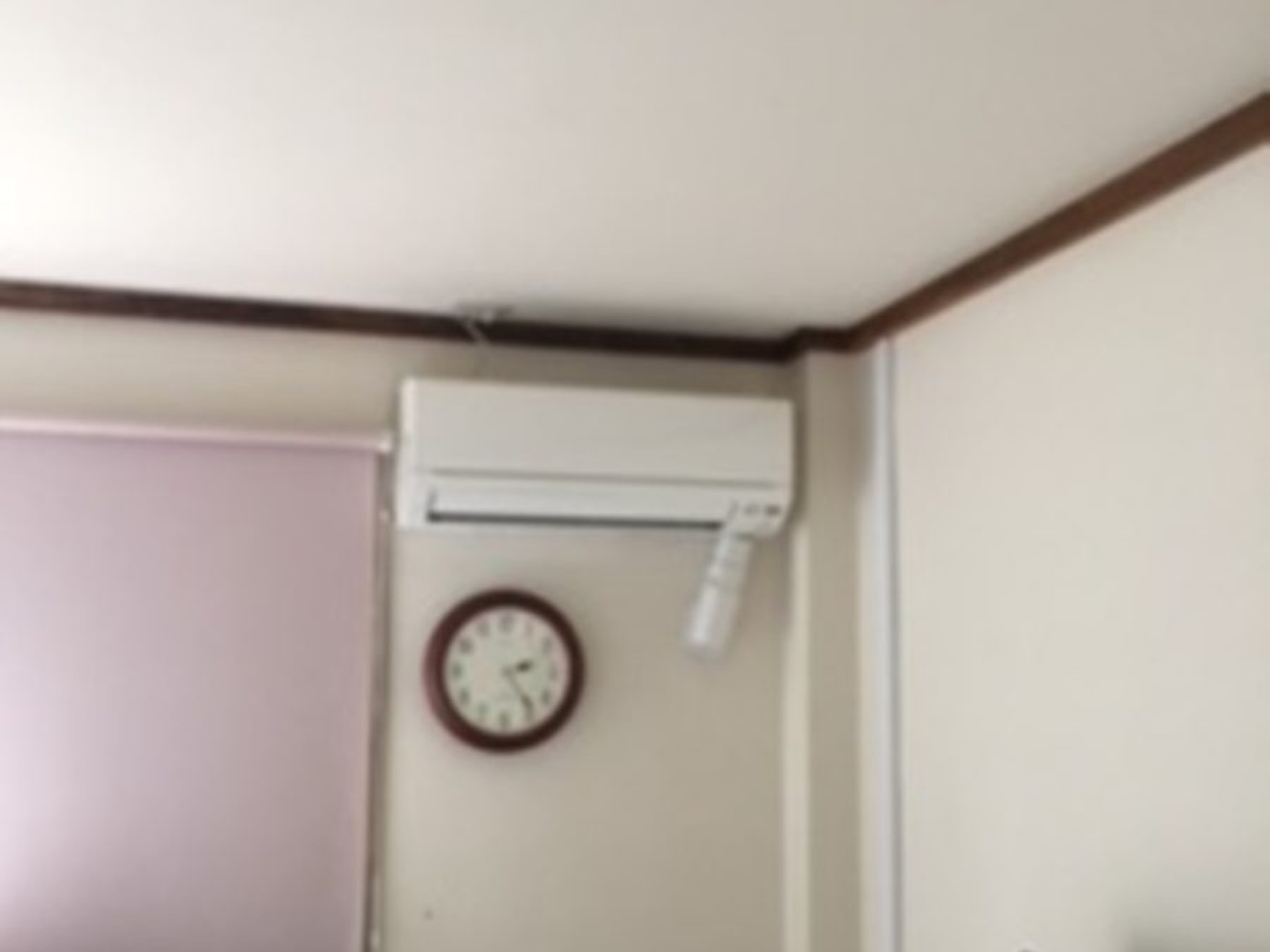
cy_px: 476
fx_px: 1064
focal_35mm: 29
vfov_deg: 48.2
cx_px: 635
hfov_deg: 61.7
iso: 200
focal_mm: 4.15
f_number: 2.2
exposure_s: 1/20
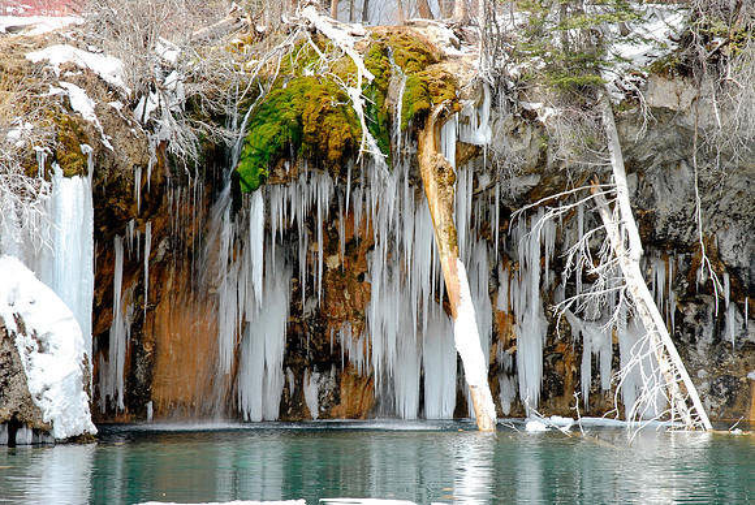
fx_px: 1889
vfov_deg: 15.2
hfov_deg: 22.6
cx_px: 378
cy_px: 252
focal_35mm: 90
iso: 100
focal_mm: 60
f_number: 8
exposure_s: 1/40
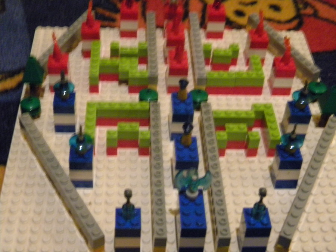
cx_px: 168
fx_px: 544
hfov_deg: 34.3
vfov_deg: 26.1
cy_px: 126
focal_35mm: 56
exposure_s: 1/2.1
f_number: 4.1
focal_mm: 10.1
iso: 800
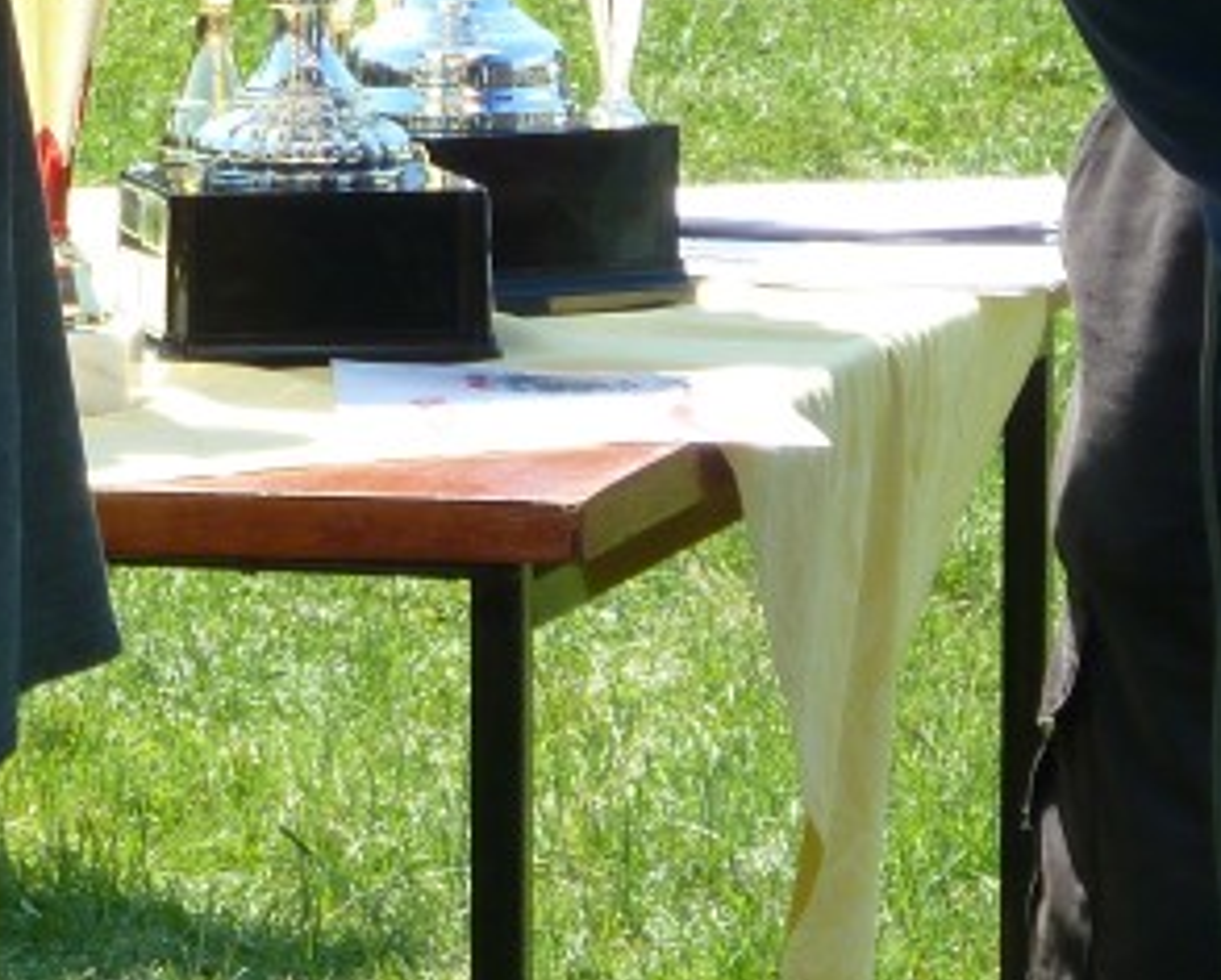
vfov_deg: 3.5
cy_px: -396
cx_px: 442
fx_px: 15771
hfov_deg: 4.4
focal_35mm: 436
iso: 80
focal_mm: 21
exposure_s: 1/200
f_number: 4.4
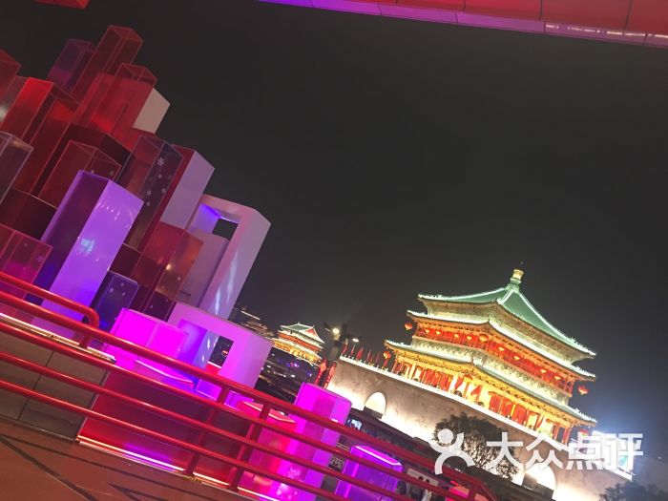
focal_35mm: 29
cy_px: 250
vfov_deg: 48.2
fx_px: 560
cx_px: 334
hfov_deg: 61.7
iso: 100
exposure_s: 1/10
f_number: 2.2
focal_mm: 4.15
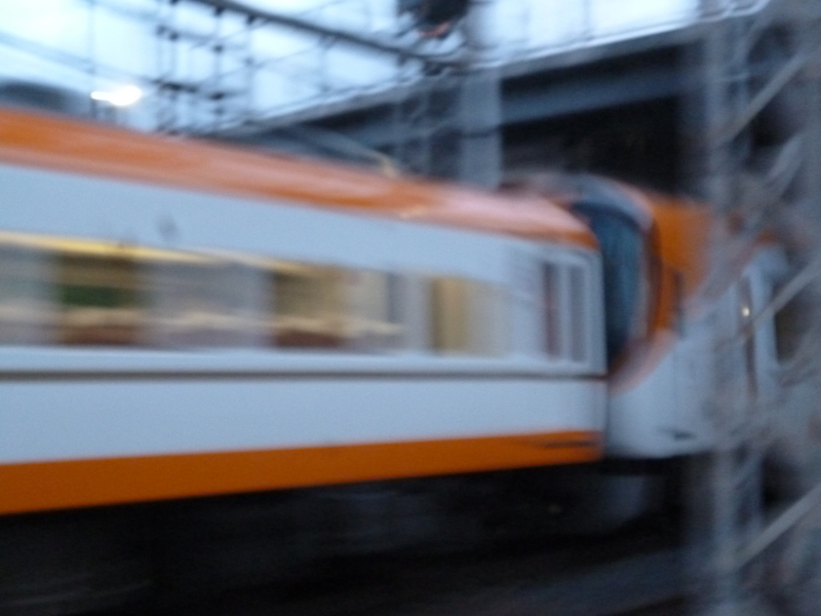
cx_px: 410
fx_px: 1328
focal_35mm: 56
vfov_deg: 26.1
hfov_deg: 34.3
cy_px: 308
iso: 800
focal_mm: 10
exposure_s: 1/15
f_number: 4.4
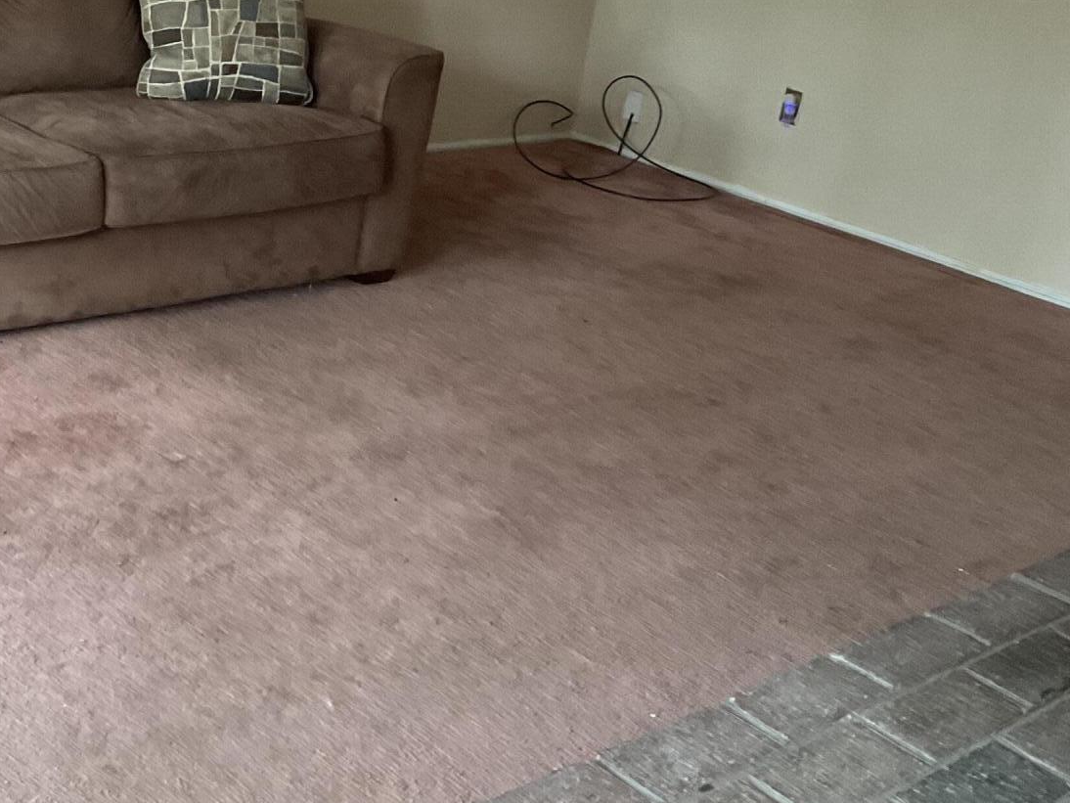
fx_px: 1639
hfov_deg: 34.9
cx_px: 201
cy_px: 167
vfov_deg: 27.0
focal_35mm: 53
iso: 200
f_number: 1.8
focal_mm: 3
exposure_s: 1/60
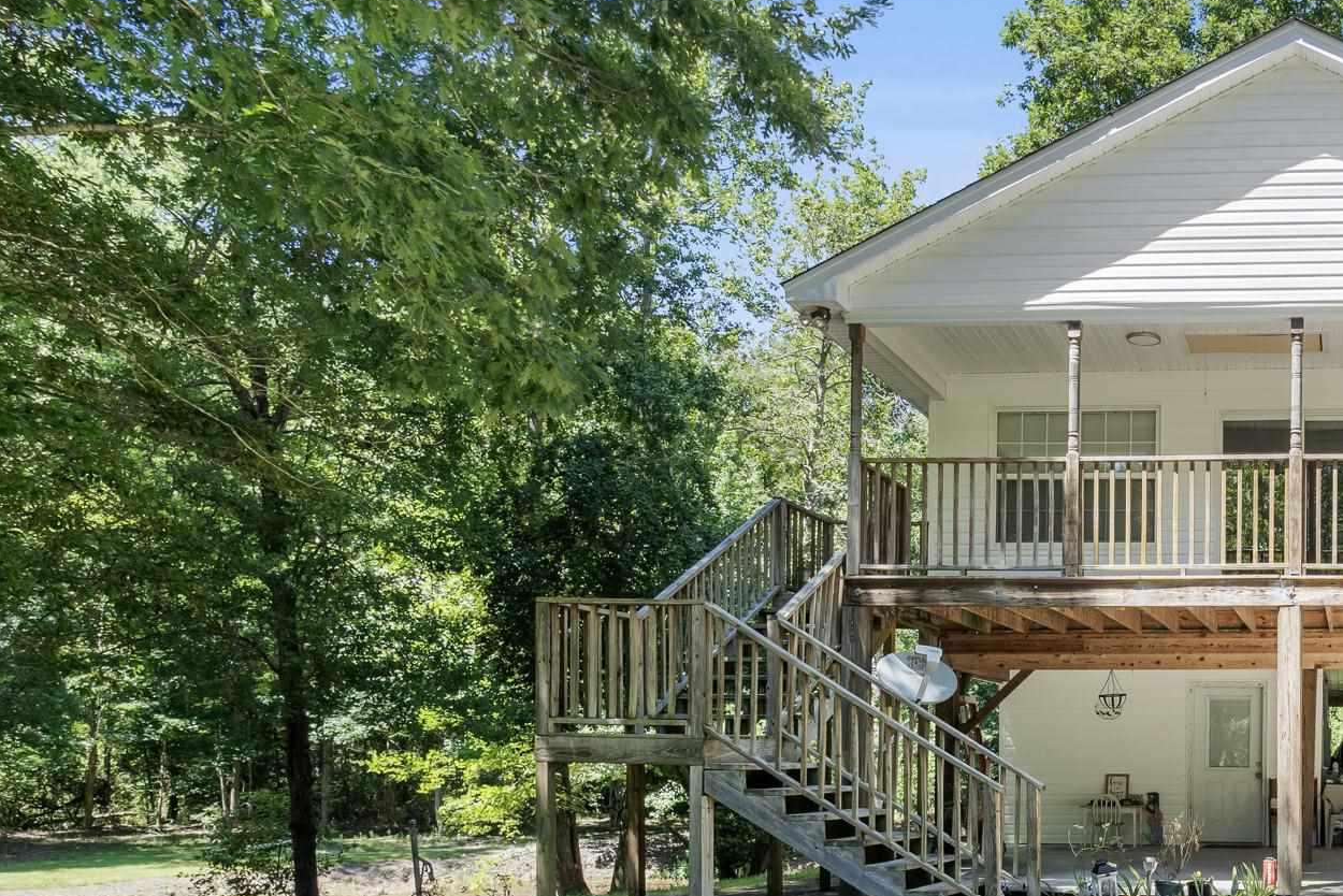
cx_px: 1290
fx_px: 1231
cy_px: 725
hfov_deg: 48.8
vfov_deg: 38.4
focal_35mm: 33
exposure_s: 1/320
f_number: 6.3
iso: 200
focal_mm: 11
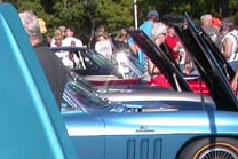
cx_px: -116
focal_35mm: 152
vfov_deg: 8.8
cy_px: 238
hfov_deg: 12.8
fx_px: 1006
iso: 100
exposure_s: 1/373
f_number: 7.5
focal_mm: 7.85
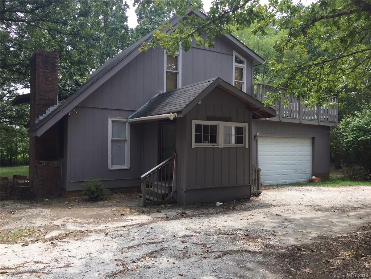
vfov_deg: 48.2
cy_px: 140
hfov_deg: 61.7
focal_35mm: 29
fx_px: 311
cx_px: 186
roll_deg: -2.0
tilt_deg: +0.0
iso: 32
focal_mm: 4.15
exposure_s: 1/370
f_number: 2.2
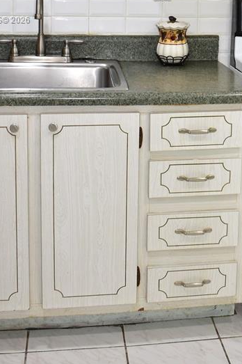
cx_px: 196
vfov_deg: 30.6
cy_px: 20
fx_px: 626
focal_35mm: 62
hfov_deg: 21.6
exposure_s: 1/60
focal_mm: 18
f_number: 4
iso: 500
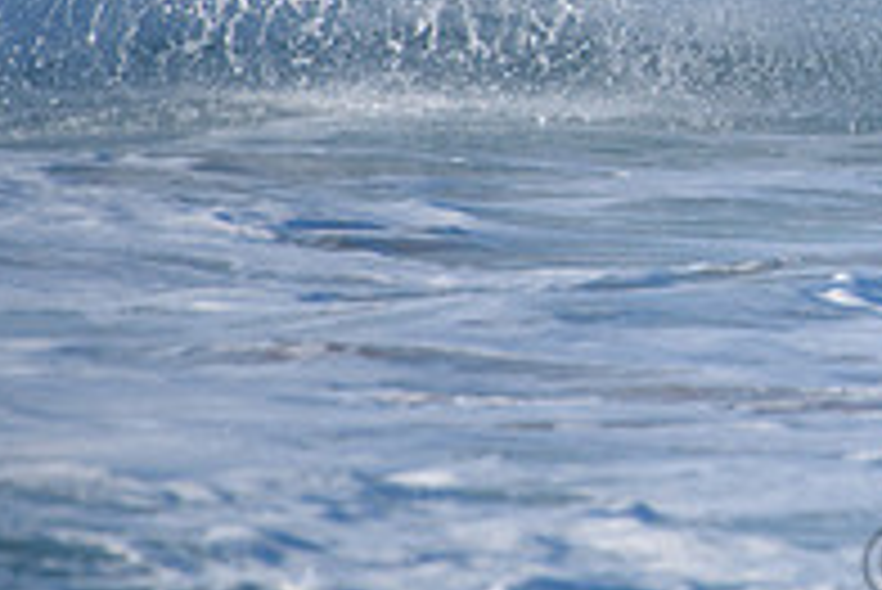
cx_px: 1210
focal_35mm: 1525
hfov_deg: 1.4
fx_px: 37389
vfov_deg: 0.9
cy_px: -182
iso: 280
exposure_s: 1/2000
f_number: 5.6
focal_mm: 500
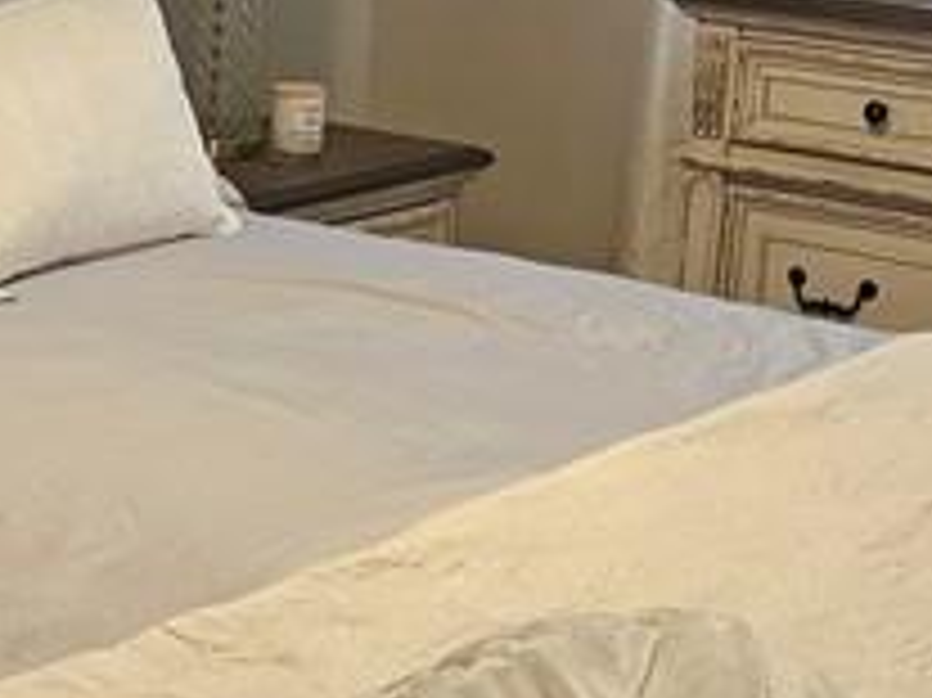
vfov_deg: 13.0
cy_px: 423
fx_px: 3068
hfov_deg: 16.9
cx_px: -5
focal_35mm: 114
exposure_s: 1/120
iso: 400
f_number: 1.8
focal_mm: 5.4
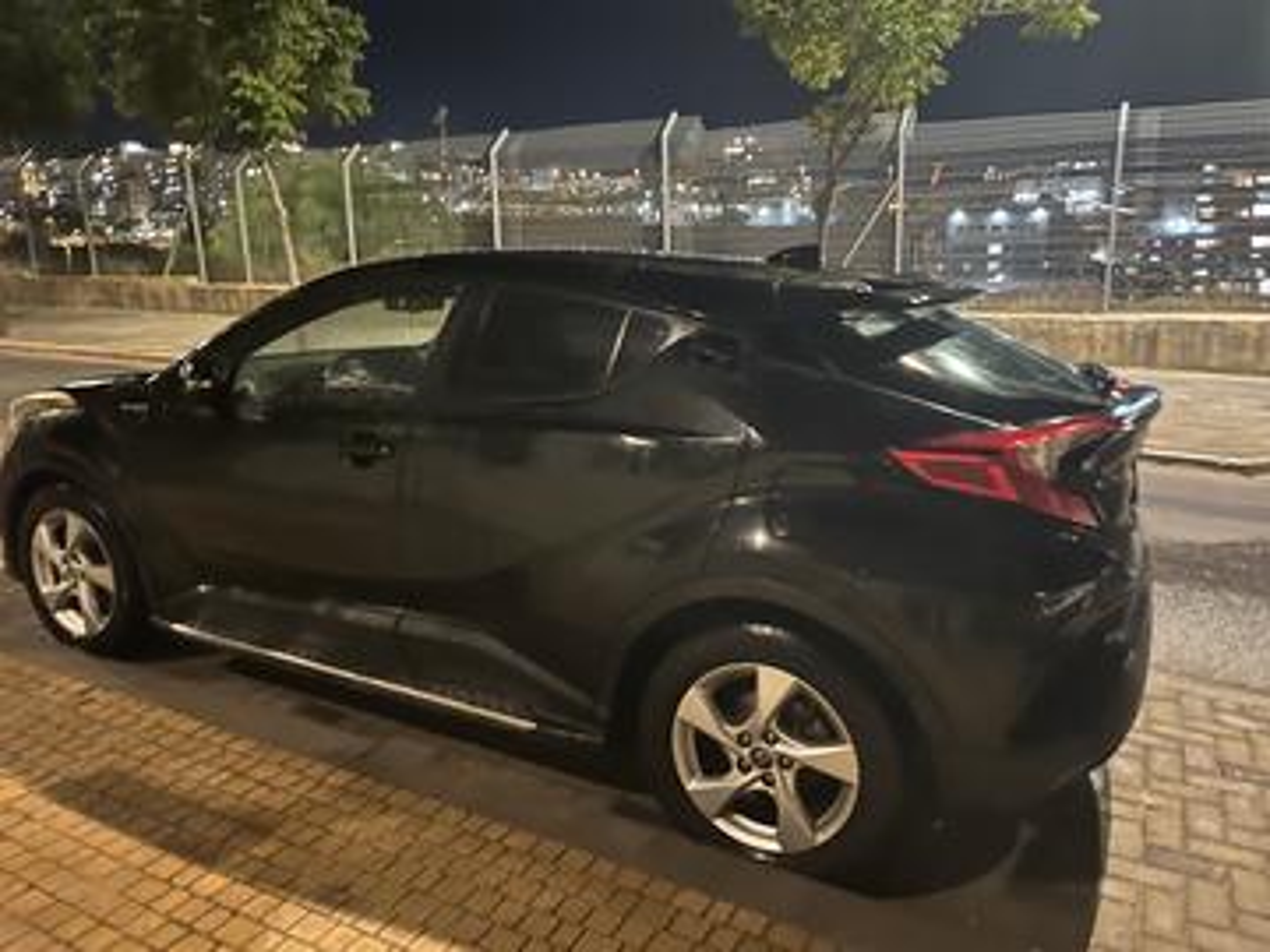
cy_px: 476
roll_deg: +4.1
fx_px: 954
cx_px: 635
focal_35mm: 26
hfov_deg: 67.3
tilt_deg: -11.3
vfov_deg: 53.1
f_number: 1.6
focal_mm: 5.1
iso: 800
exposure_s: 1/17
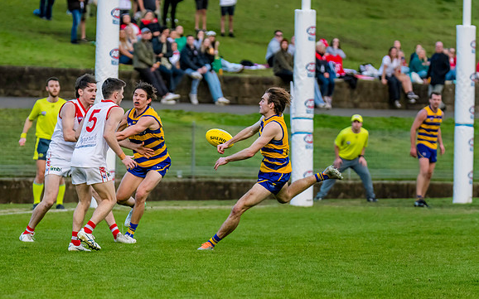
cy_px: 174
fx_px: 3811
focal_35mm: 292
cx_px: 163
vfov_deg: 4.5
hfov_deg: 7.2
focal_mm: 210
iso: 2000
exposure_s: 1/1600
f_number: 4
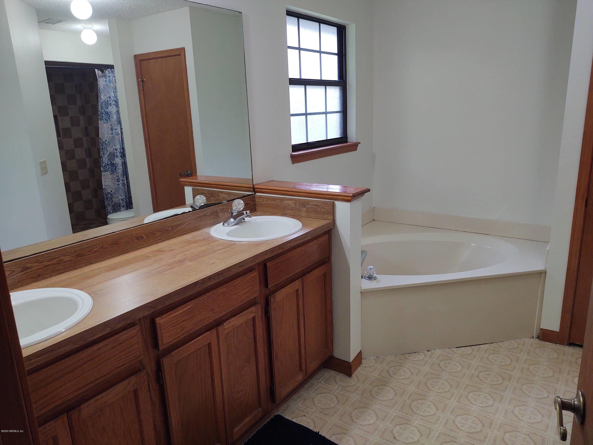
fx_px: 463
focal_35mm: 27
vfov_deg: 51.4
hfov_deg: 65.3
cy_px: 222
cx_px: 296
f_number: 1.7
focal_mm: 4.75
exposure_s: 1/100
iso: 144
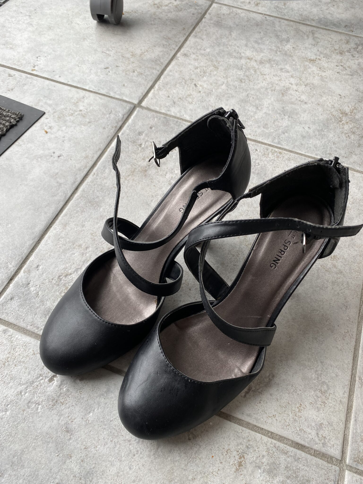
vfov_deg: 67.3
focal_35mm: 26
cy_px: 242
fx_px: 364
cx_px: 182
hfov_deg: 53.1
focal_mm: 4.25
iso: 32
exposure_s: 1/128
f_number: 1.8
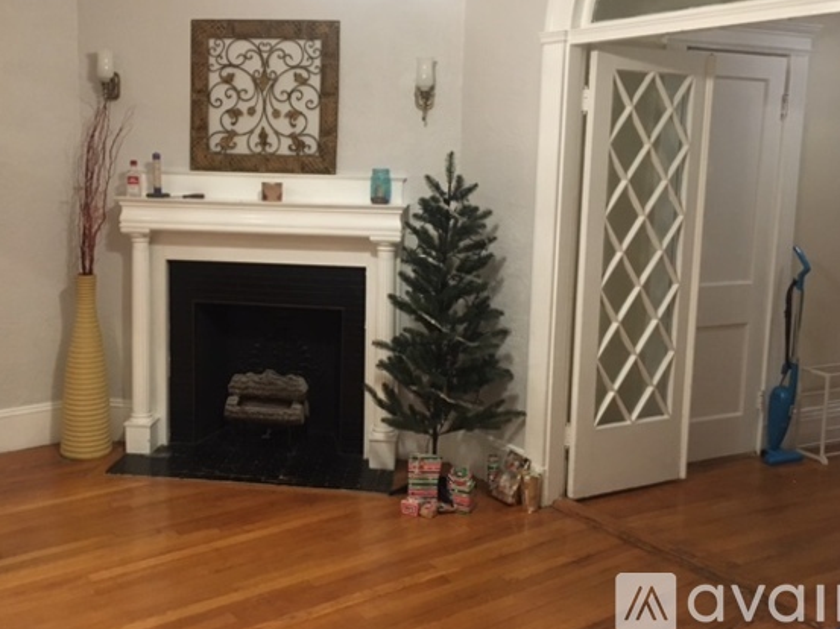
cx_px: 355
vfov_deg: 40.5
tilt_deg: -8.0
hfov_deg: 52.4
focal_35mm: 35
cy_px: 254
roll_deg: -2.0
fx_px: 849
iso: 200
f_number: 2.2
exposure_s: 1/30
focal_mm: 4.15
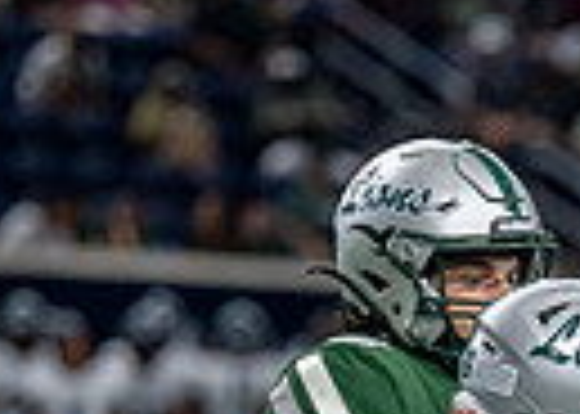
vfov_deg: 1.9
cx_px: 892
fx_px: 12200
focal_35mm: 741
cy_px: 842
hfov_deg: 2.7
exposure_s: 1/1000
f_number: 2.8
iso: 1250
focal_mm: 136
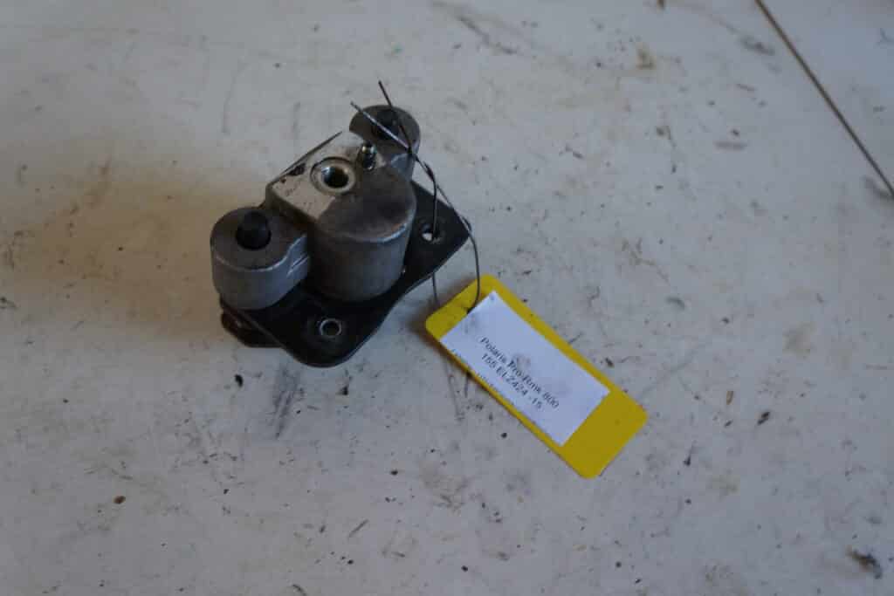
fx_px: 745
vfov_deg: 43.6
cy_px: 298
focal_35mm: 30
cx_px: 447
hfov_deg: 61.9
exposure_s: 1/60
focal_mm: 20
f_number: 4
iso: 250
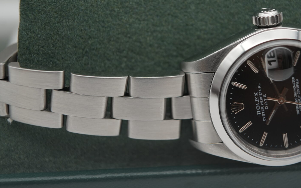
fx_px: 533
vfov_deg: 19.9
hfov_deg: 31.4
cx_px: 180
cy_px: 53
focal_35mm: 65
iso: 400
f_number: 5
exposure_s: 1/250
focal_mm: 35
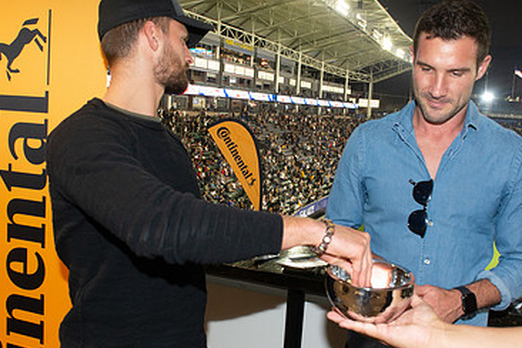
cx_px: 258
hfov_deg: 50.7
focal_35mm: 38
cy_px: 169
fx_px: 551
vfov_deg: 35.1
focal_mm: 24
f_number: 6.3
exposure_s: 1/60
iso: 640
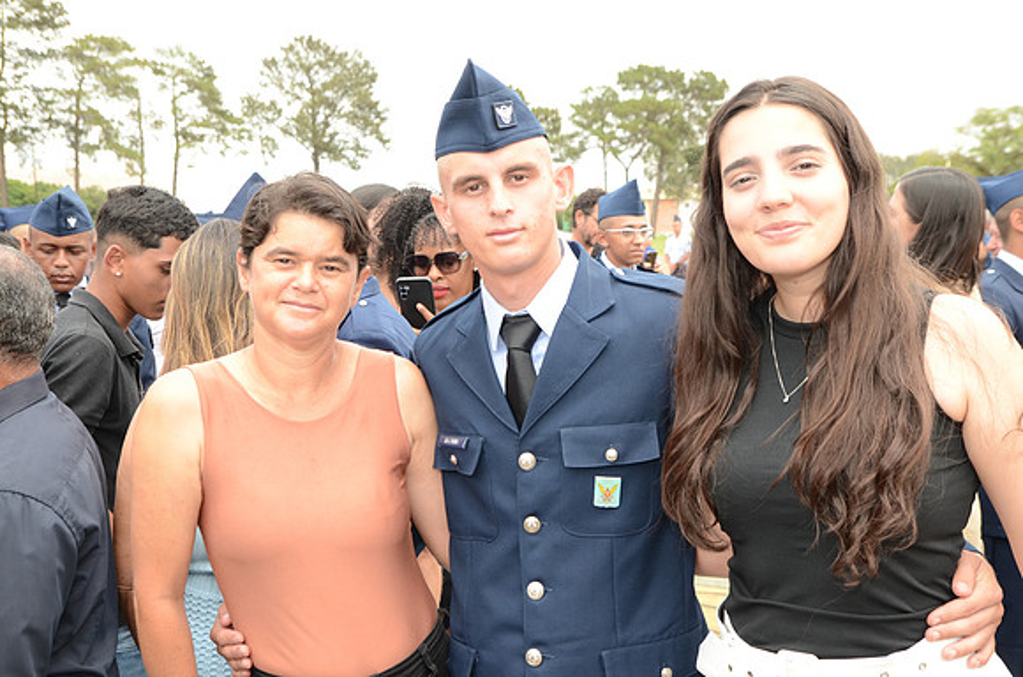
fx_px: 1318
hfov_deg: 42.4
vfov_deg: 28.8
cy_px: 338
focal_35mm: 46
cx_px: 512
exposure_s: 1/250
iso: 320
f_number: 6.3
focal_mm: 31
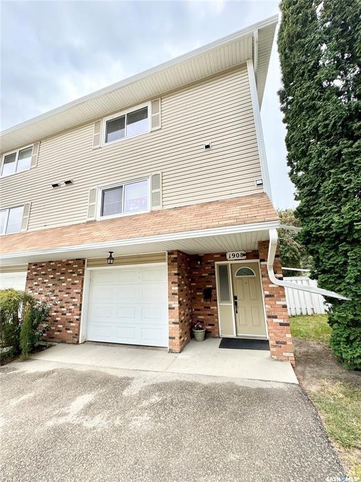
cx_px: 180
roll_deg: +1.7
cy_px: 241
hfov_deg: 85.7
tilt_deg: +12.4
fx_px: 195
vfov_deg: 102.1
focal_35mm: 14
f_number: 2.2
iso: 40
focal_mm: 2.22
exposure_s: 1/263
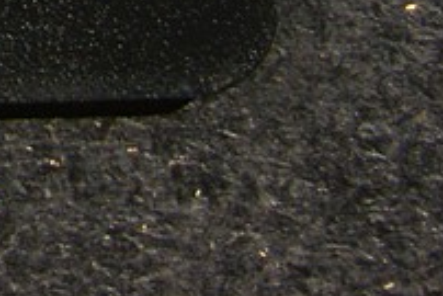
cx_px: -513
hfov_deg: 6.4
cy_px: -506
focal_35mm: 309
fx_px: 3805
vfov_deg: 4.3
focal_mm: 15.5
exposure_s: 1/60
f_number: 2.8
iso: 50
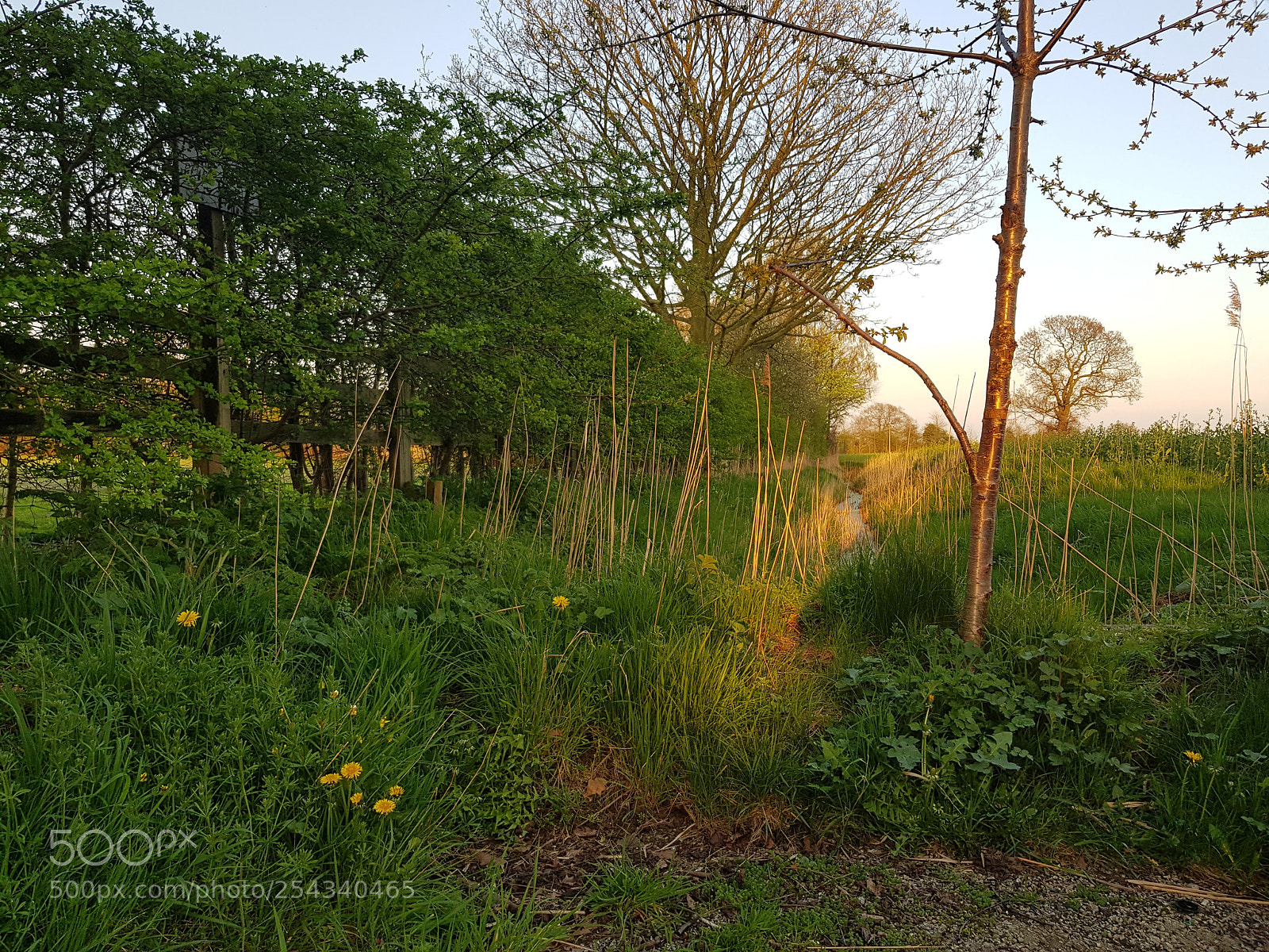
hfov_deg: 67.3
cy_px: 476
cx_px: 634
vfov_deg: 53.1
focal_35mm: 26
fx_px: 953
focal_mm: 4.2
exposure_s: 1/222
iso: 40
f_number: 1.7
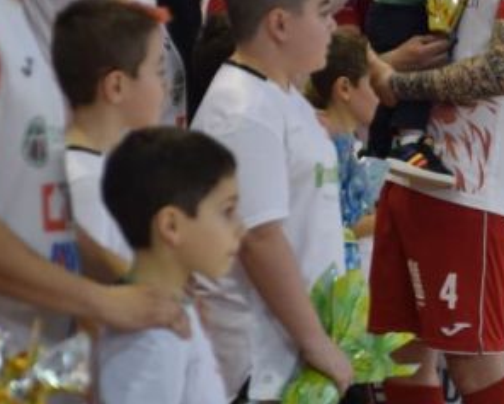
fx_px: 4257
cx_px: 446
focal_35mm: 285
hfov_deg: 6.8
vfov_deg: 5.4
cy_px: 97
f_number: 2.8
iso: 320
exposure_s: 1/200
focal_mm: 75
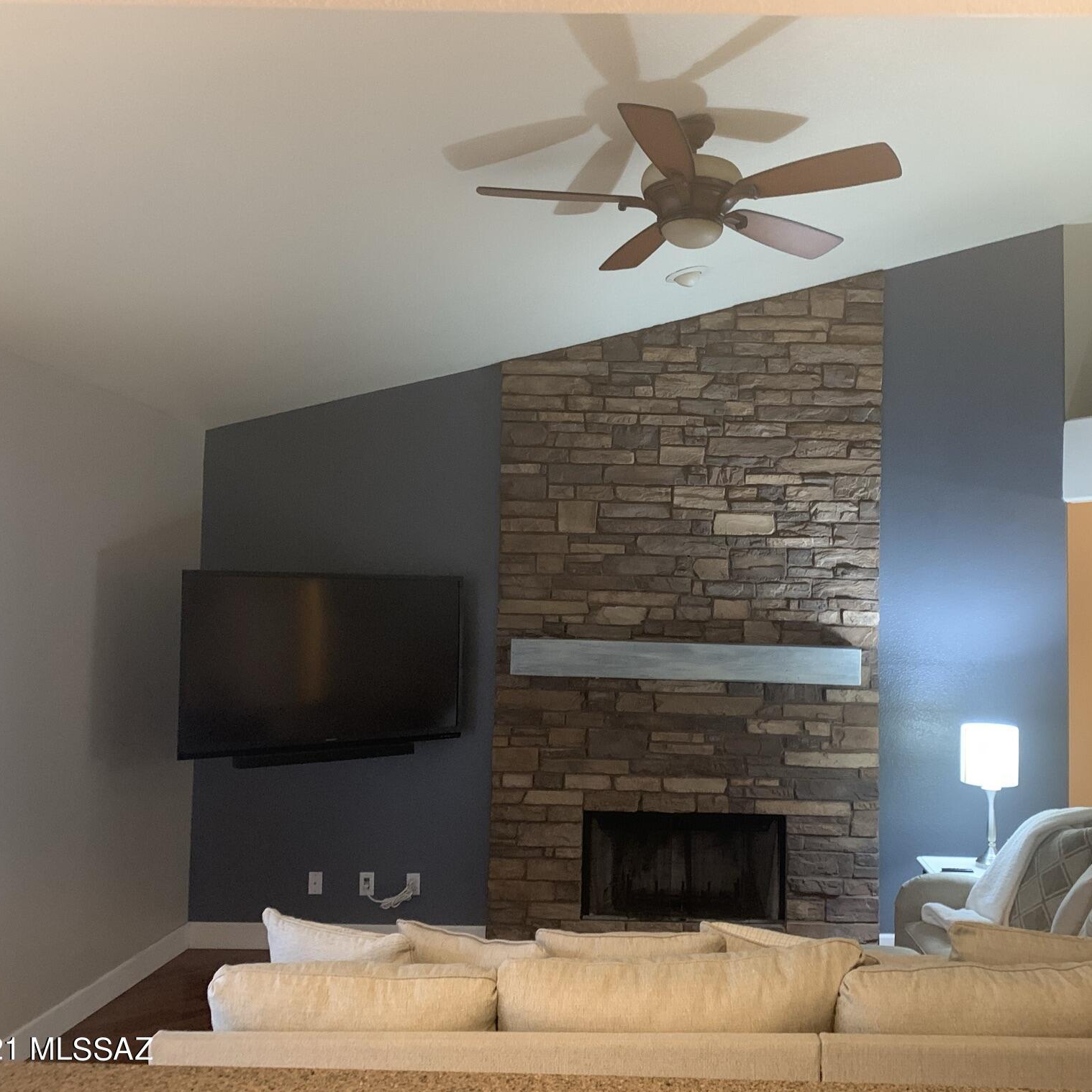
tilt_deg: +2.9
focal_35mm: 31
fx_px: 1106
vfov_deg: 52.5
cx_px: 661
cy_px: 547
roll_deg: -0.7
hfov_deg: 52.1
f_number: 1.8
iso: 400
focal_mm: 4.25
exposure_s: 1/30
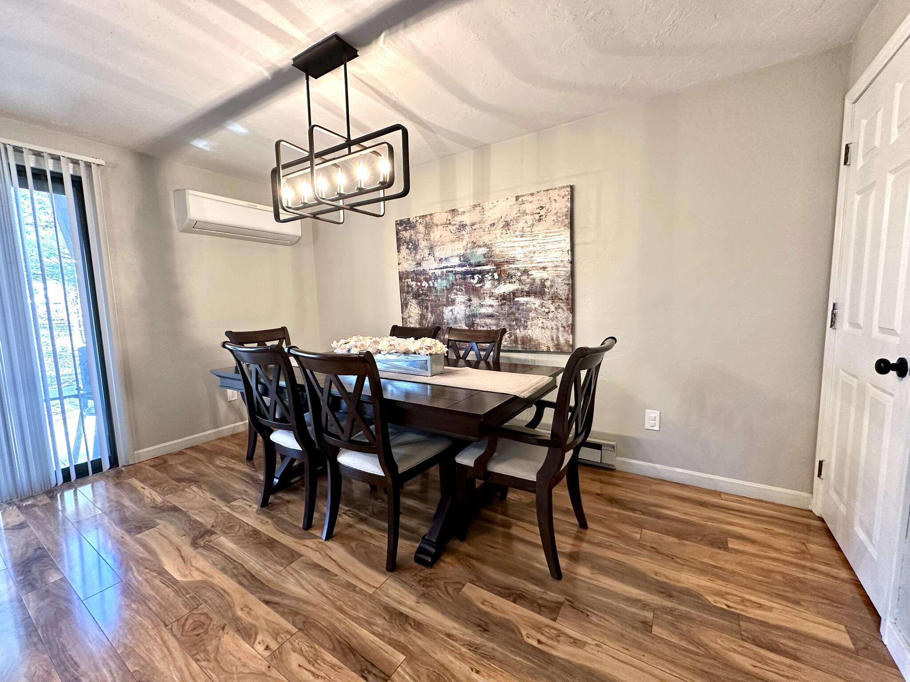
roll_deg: +1.0
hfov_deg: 102.1
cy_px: 341
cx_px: 455
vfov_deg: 85.7
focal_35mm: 14
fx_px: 368
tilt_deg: -5.9
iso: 320
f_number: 2.2
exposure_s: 1/60
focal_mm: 2.22
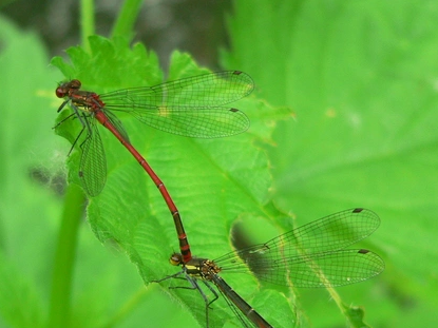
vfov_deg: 13.7
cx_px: 209
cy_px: 232
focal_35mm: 108
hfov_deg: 18.2
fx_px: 1366
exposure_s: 1/60
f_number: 2.8
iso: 150
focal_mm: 11.6
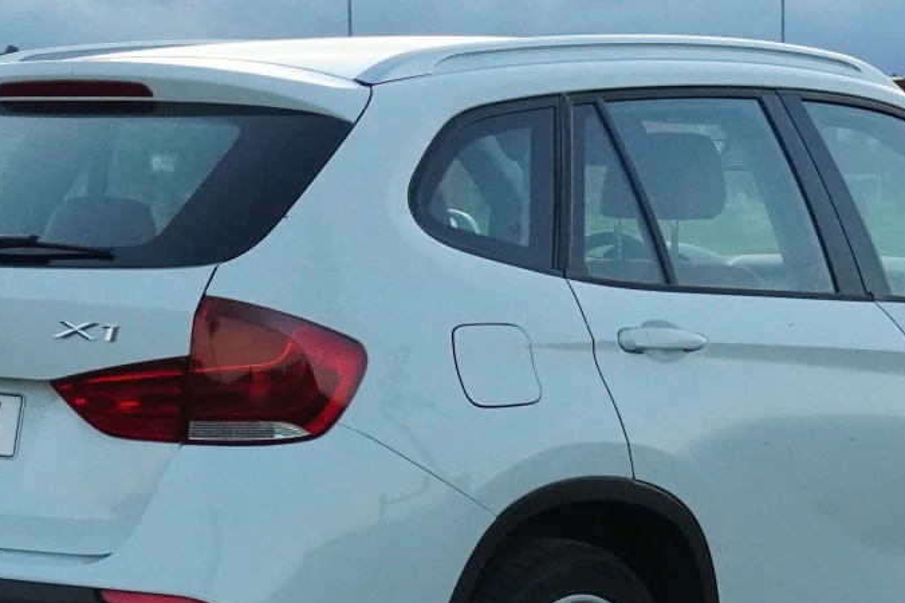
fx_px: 3645
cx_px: 442
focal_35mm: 145
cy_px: 450
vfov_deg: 9.4
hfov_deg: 14.2
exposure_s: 1/4000
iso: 5000
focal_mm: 34
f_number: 5.6
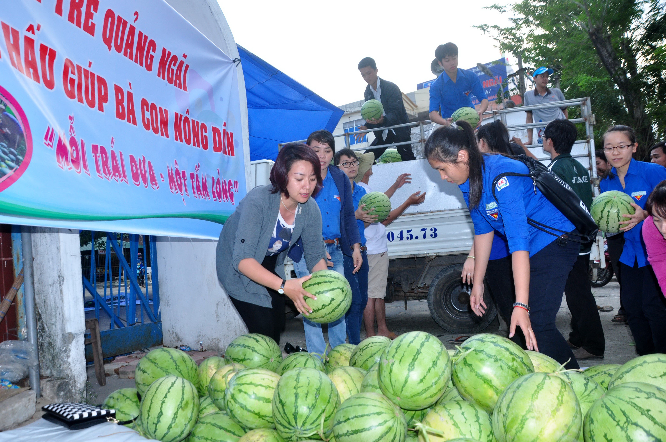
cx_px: 333
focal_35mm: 27
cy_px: 221
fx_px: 499
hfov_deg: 67.4
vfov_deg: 47.8
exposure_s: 1/200
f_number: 8
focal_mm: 18
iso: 640
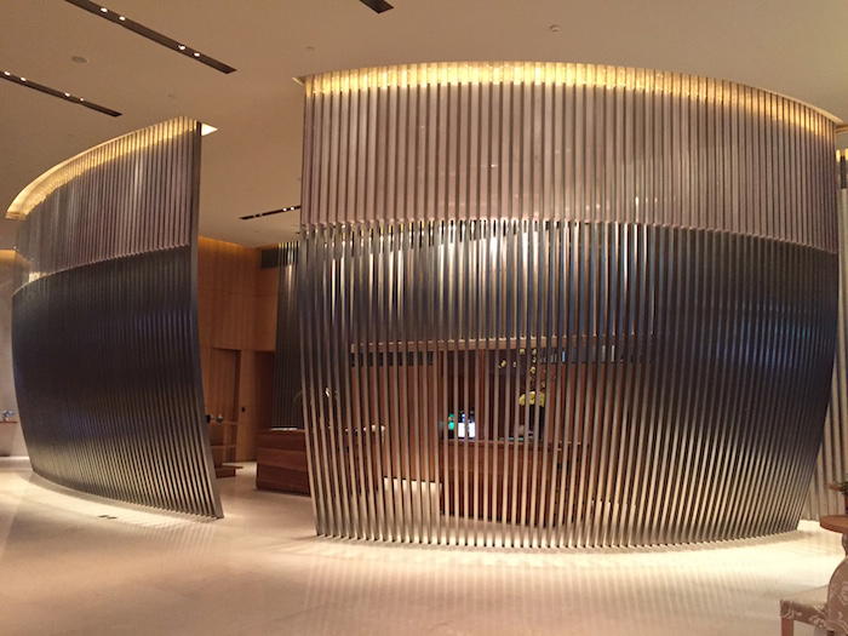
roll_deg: -0.7
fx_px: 710
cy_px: 318
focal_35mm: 29
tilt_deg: +6.1
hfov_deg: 61.7
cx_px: 424
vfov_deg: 48.2
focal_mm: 4.15
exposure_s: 1/17
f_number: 2.2
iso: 250
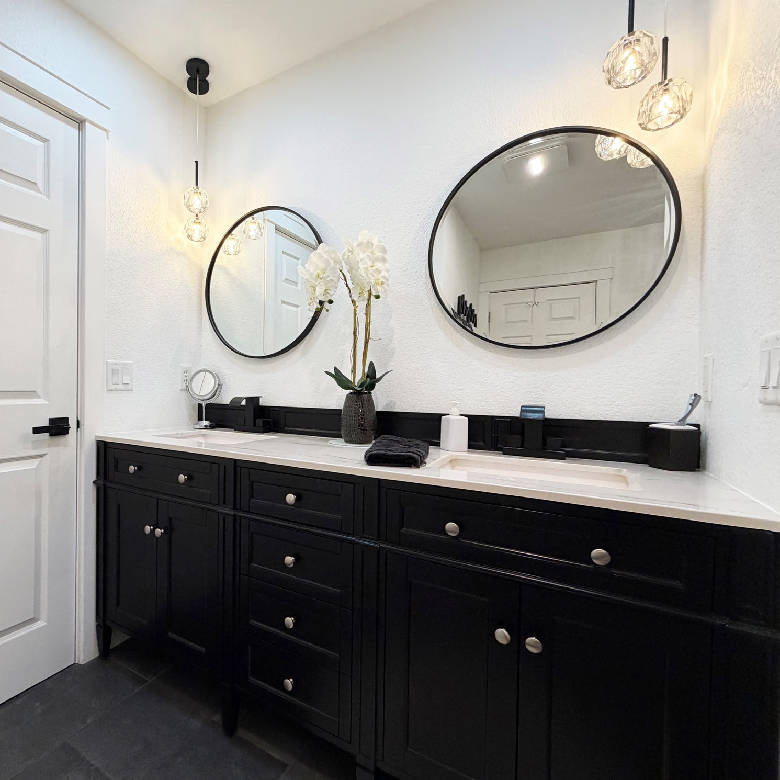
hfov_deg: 82.4
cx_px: 293
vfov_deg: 84.0
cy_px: 391
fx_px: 433
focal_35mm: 17
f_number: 2.2
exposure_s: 1/120
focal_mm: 2.22
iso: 200
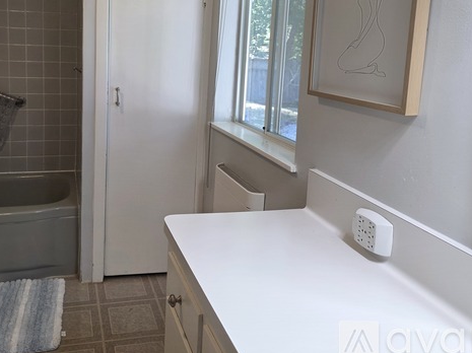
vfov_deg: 42.1
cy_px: 108
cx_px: 164
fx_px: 450
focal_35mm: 33
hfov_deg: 54.5
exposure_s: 1/120
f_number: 1.7
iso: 100
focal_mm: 6.3
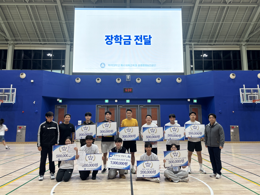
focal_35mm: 26
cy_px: 98
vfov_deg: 53.1
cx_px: 130
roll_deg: -0.3
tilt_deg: +7.4
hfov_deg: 67.3
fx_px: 195
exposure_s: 1/60
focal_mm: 5.96
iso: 80
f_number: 1.6
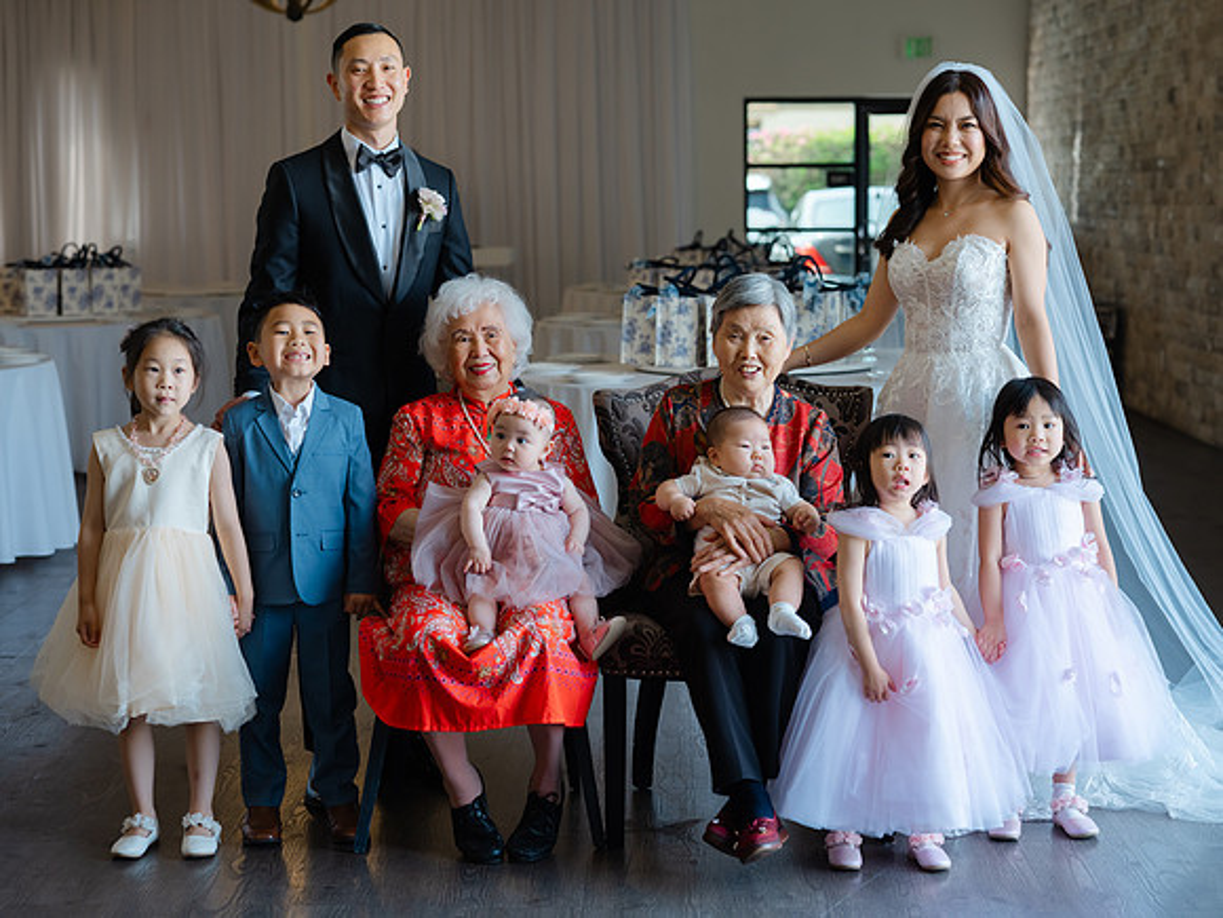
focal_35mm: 63
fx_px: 2226
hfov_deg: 30.7
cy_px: 459
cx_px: 612
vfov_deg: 23.3
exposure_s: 1/125
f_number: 4
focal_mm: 80
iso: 1000
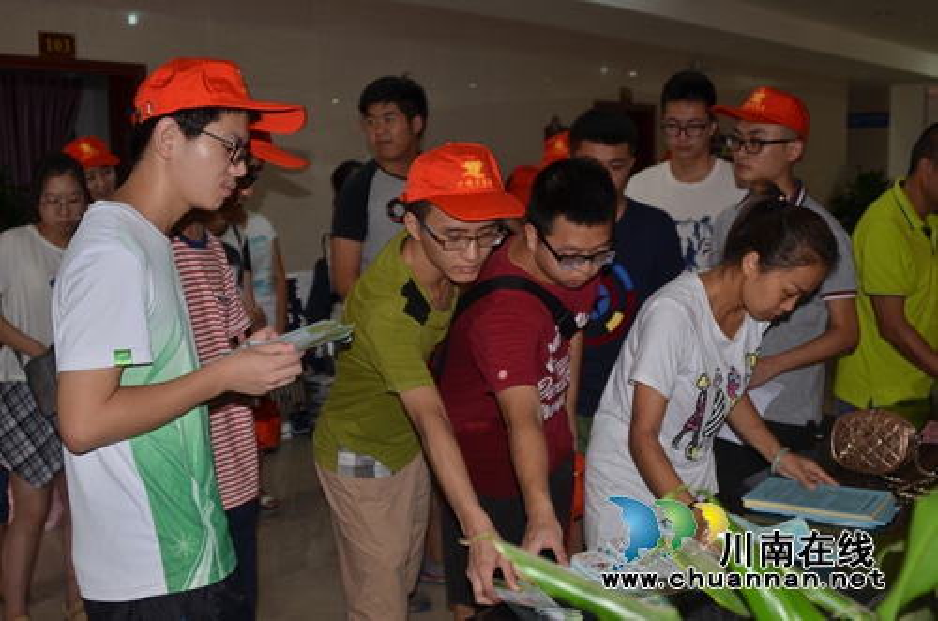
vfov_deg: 31.7
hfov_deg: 46.5
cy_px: 310
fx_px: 1092
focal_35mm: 42
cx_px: 469
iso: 100
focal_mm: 28
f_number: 3.5
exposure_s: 1/60
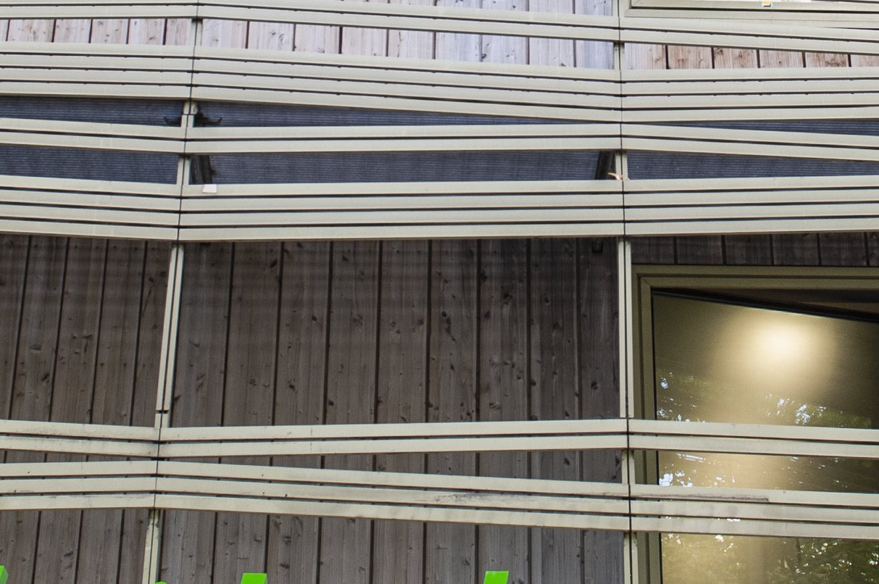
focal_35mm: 96
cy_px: -64
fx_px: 2342
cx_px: 549
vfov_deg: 13.9
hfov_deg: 21.2
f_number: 5
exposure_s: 1/125
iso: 400
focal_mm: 26
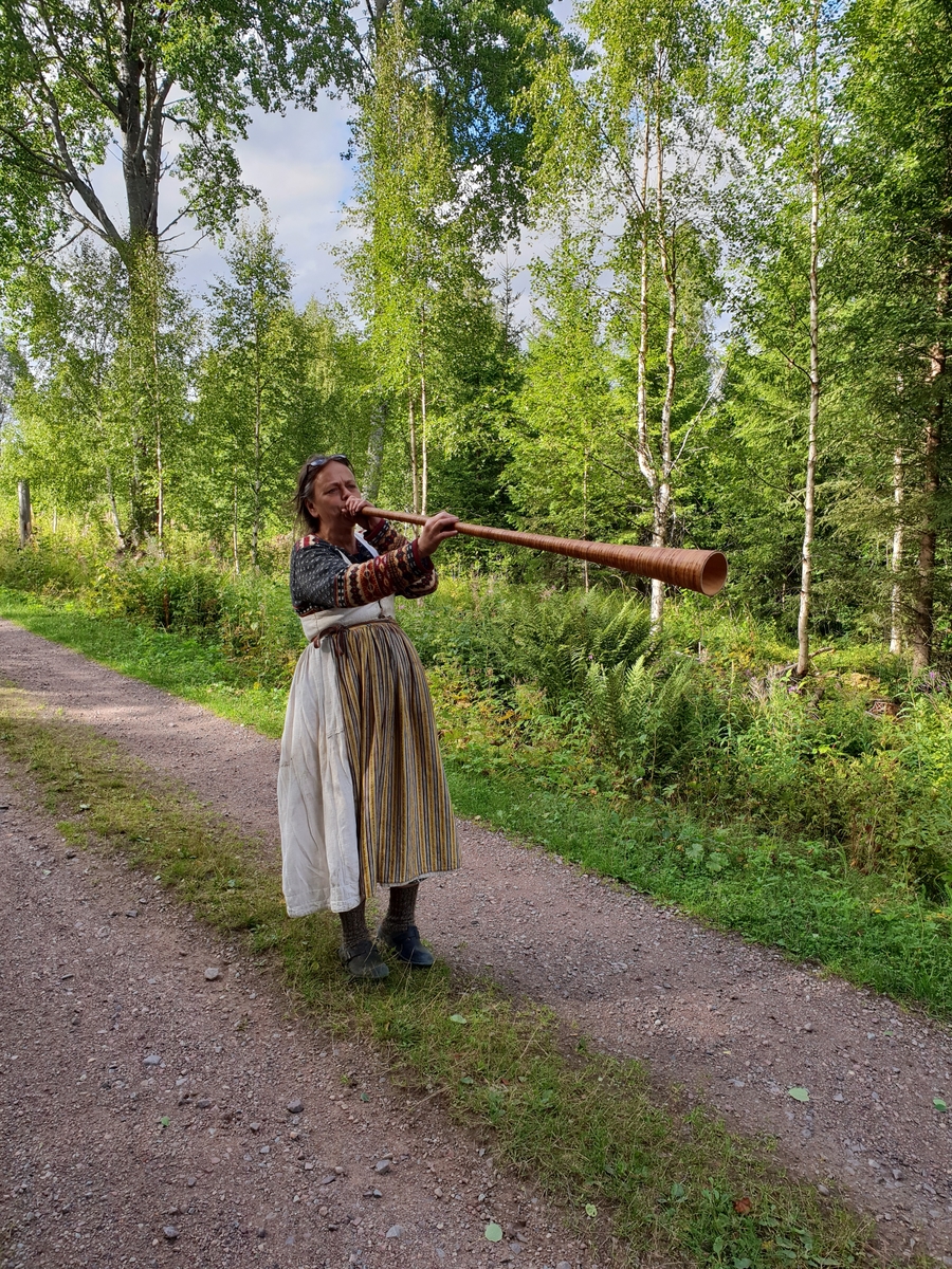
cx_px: 476
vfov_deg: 67.3
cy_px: 634
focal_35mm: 26
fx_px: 953
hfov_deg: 53.1
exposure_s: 1/216
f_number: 2.4
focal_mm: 4.3
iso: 50
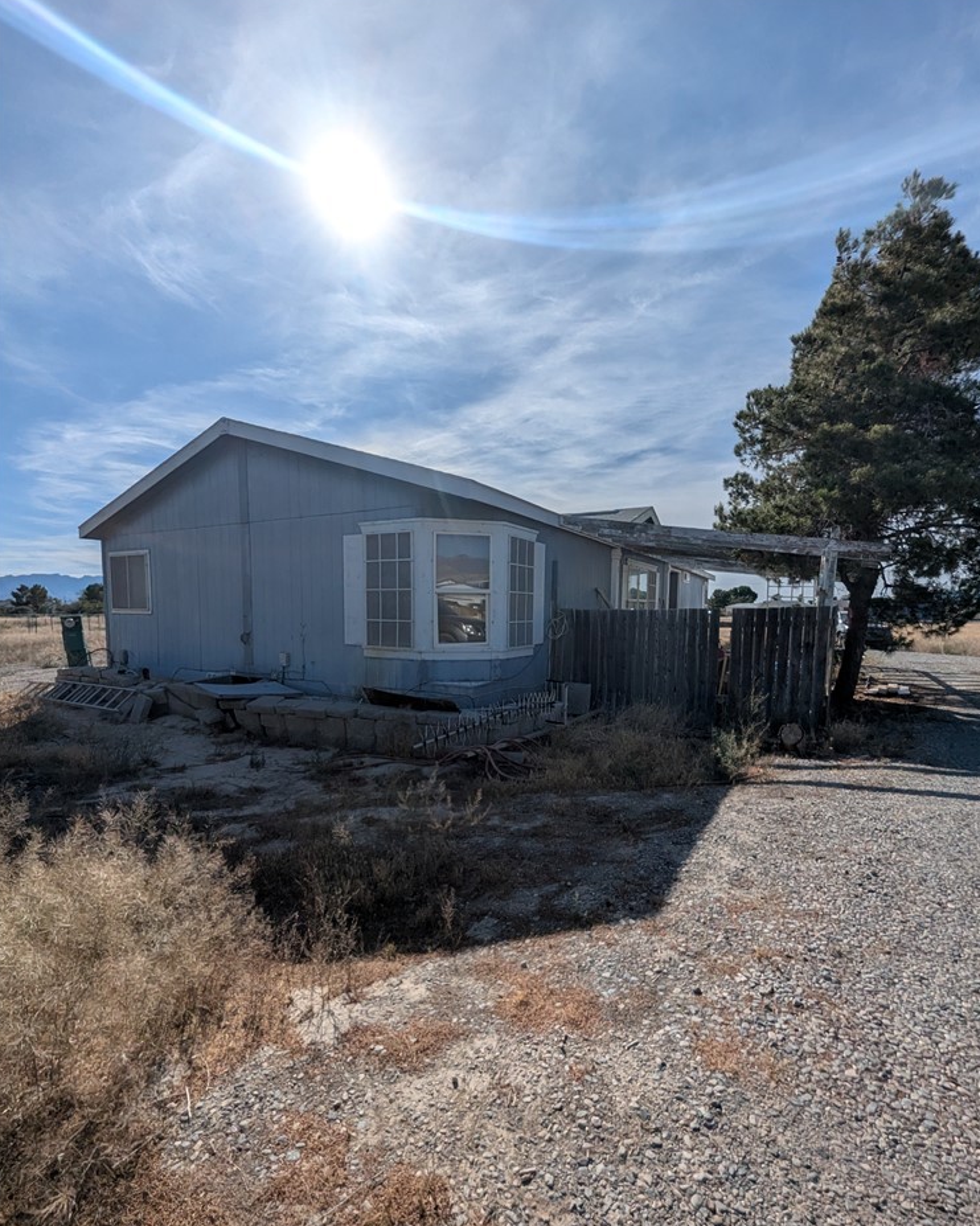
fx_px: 508
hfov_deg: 87.9
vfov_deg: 100.5
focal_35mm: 14
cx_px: 502
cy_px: 659
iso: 49
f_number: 2.2
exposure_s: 1/5319
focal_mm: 1.95
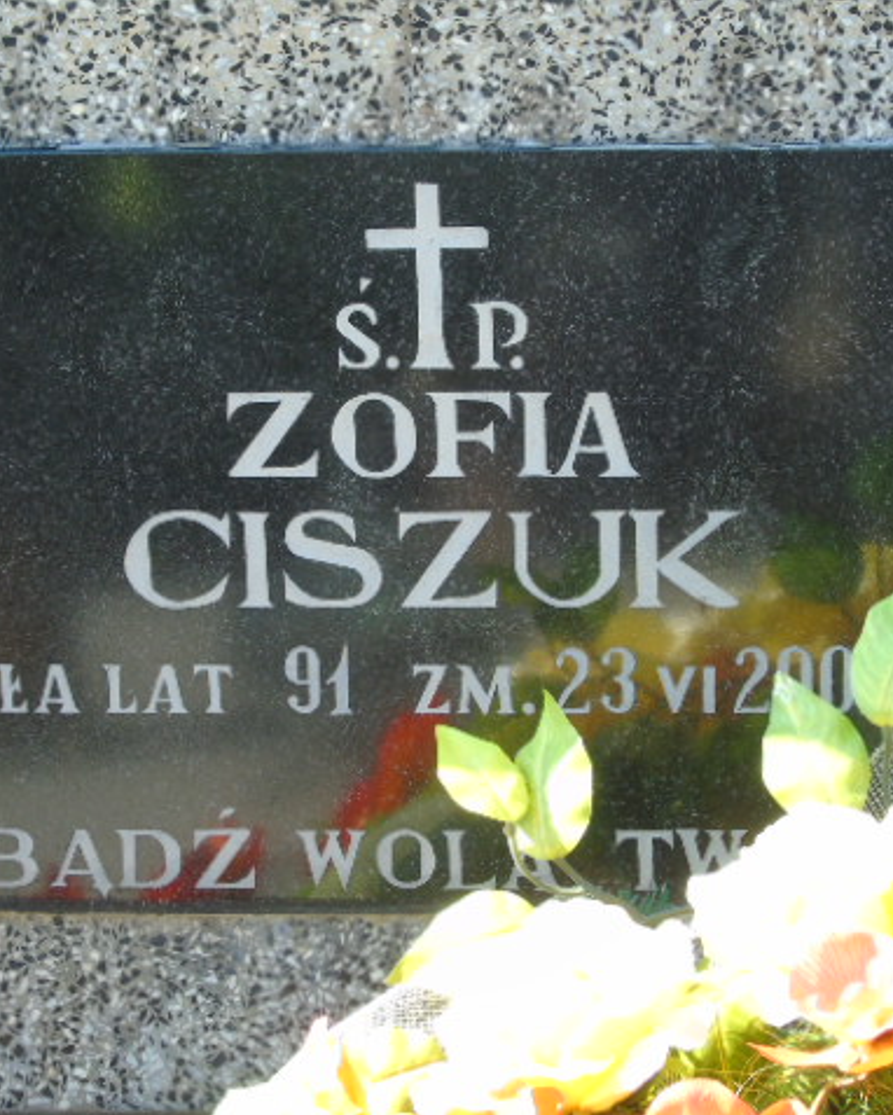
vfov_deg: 9.1
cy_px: 559
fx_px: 6999
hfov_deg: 7.3
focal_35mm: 212
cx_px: 423
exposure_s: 1/125
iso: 160
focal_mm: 29
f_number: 4.9
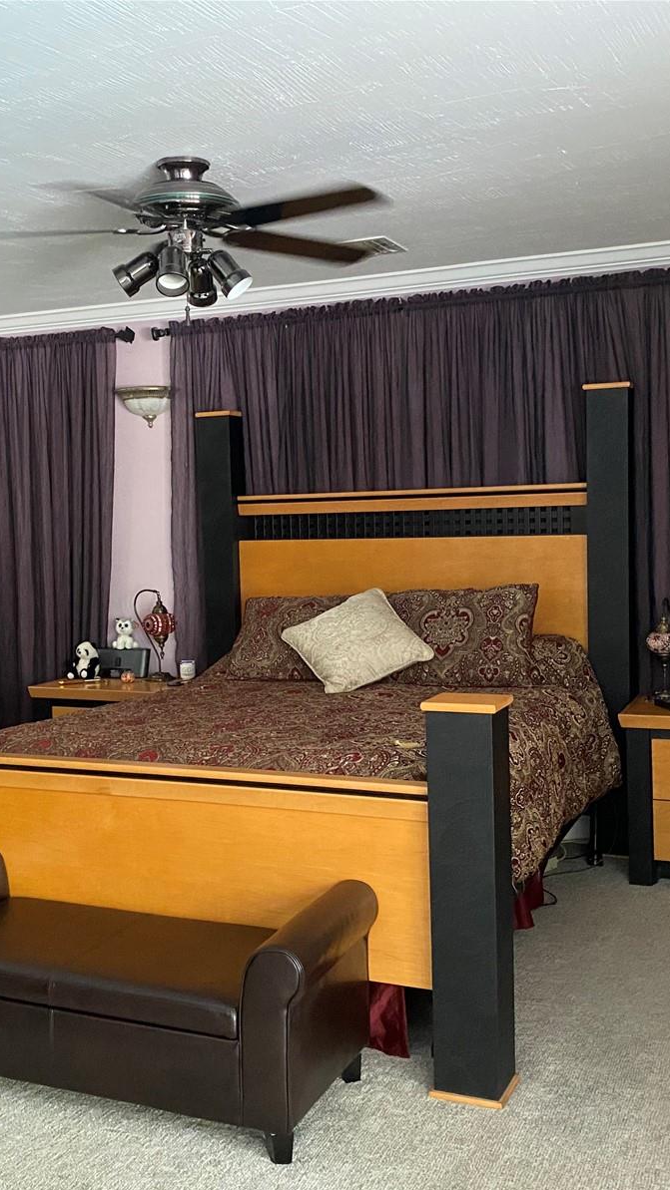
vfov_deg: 52.8
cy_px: 597
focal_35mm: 38
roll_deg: +1.9
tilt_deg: -3.8
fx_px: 1200
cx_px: 262
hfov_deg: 31.1
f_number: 1.8
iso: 500
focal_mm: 4.25
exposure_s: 1/56
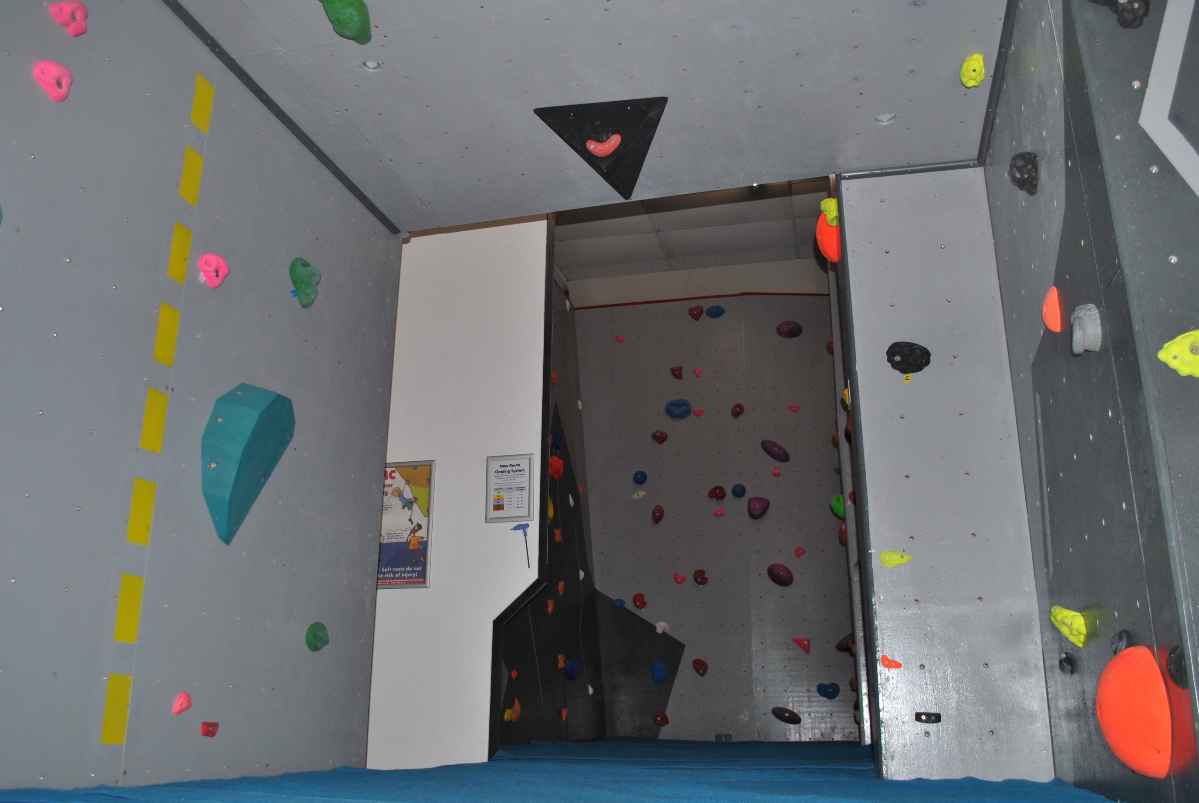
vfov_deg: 48.1
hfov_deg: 67.3
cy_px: 402
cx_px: 600
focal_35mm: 27
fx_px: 900
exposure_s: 1/60
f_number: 3.5
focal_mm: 18
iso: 200
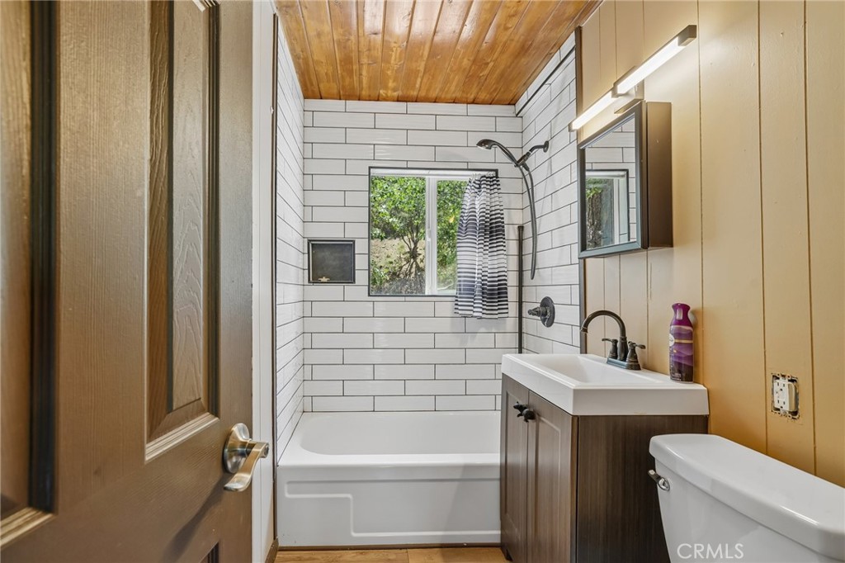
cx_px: 422
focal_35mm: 15
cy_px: 282
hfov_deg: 100.4
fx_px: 352
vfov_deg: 77.3
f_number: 8
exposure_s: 1/15
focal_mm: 15
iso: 400
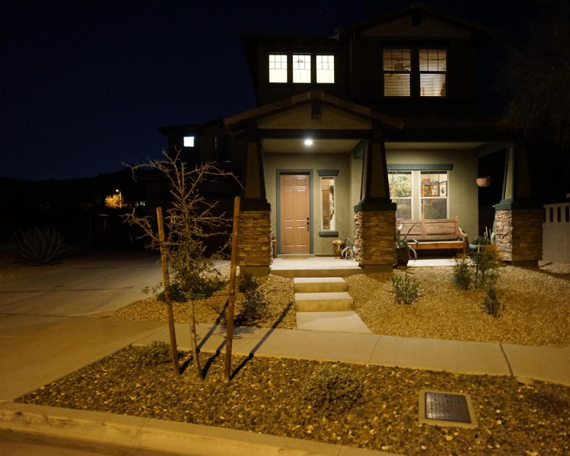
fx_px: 422
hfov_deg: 68.0
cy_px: 227
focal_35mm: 25
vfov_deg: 56.8
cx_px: 310
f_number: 4
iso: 6400
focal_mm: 22
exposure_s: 1/2.5
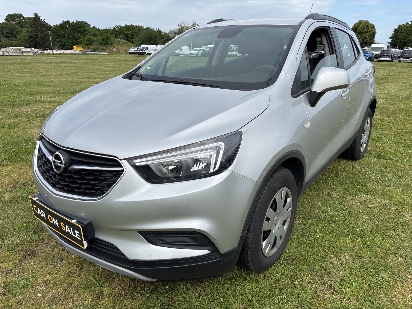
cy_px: 154
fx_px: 309
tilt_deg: -16.7
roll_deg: -1.3
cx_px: 206
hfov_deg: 67.3
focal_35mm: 26
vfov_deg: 53.1
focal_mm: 5.96
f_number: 1.6
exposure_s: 1/3021
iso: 50
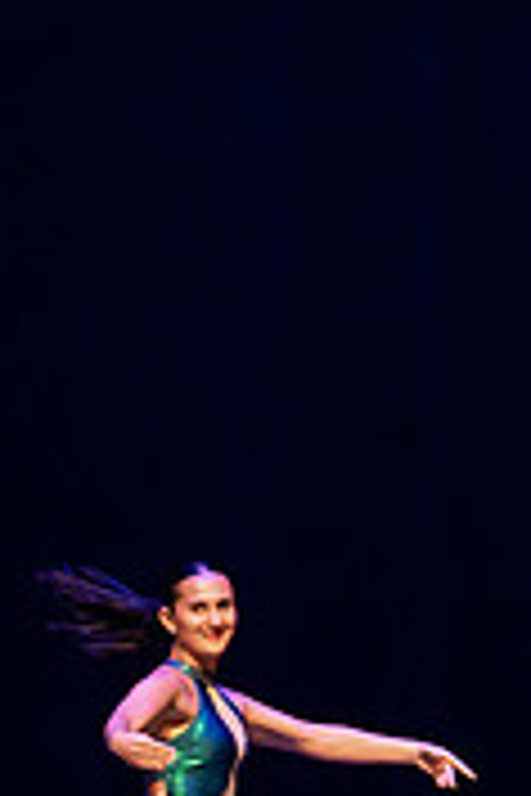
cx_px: -390
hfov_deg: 4.6
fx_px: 6504
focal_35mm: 294
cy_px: 795
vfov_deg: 7.0
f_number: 2.8
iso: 3200
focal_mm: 68
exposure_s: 1/640
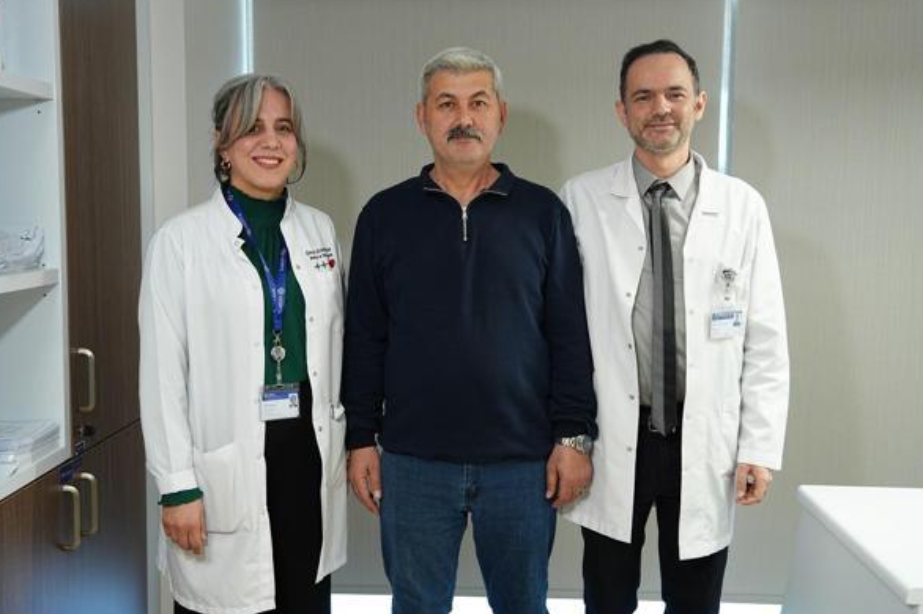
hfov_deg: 46.4
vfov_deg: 31.9
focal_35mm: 42
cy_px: 299
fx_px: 1076
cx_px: 440
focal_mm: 40
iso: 250
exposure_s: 1/50
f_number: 2.8
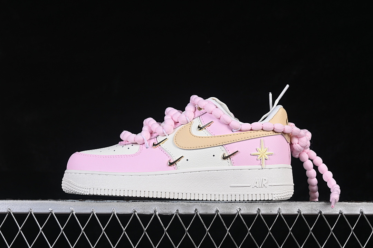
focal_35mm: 75
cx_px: 186
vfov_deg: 18.2
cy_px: 124
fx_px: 777
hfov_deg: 27.0
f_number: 8
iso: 160
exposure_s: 1/80
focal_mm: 50
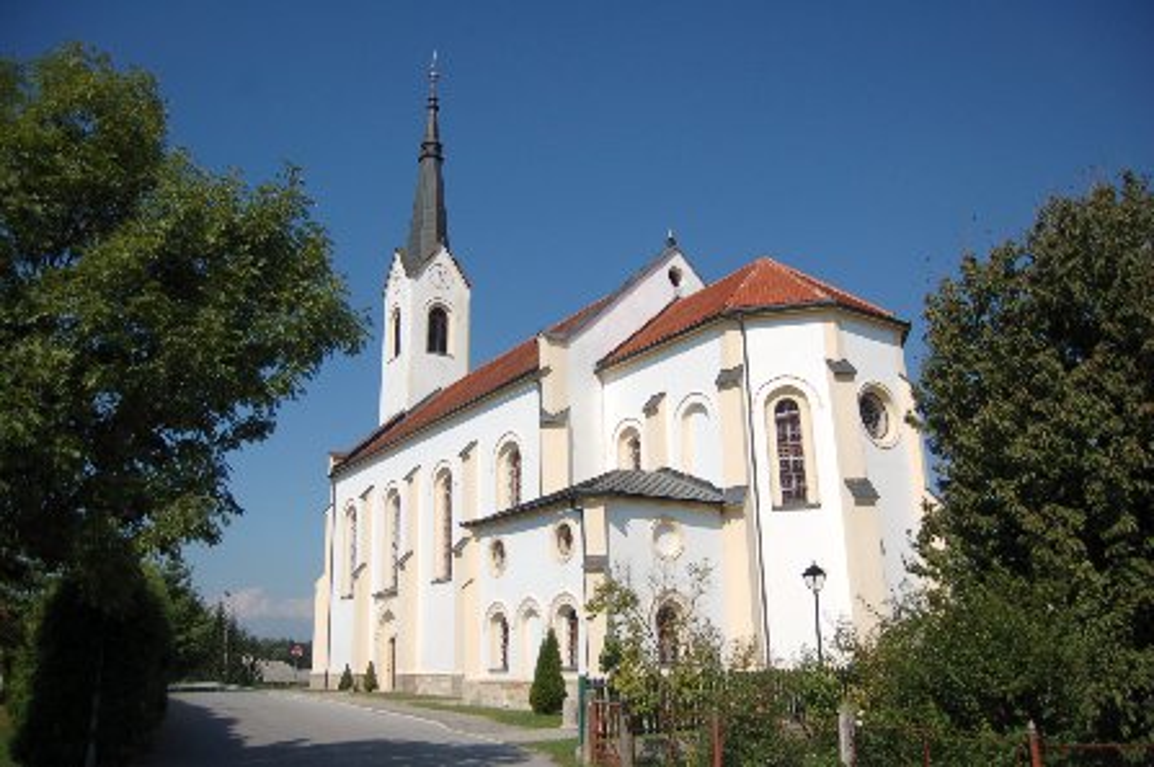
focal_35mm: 27
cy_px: 384
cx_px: 577
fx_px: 865
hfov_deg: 67.4
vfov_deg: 47.8
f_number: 3.5
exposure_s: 1/4000
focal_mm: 18
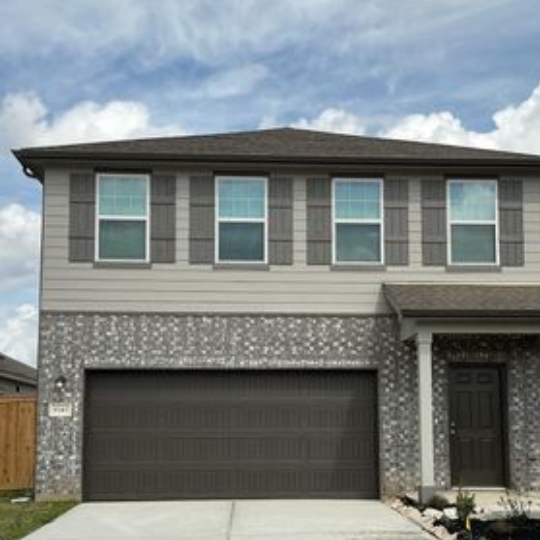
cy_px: 355
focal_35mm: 46
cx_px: 298
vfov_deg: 36.5
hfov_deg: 36.8
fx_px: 812
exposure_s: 1/2801
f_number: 1.8
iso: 25
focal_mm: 3
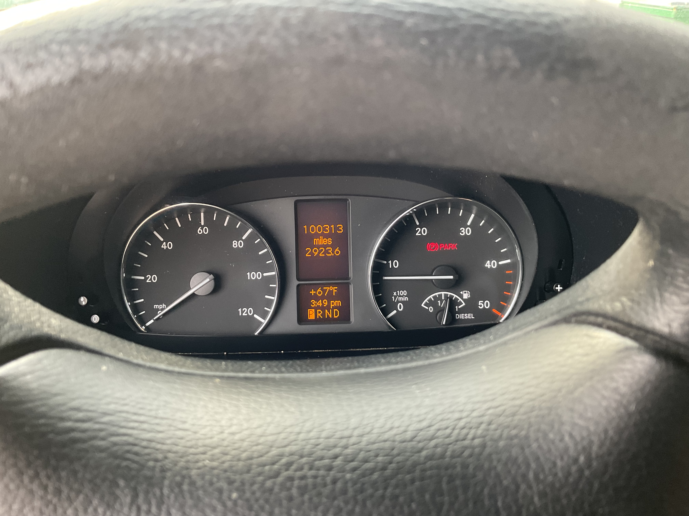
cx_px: 344
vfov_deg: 48.2
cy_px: 258
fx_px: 577
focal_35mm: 29
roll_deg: -0.8
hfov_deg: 61.7
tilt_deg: -34.3
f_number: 1.8
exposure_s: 1/60
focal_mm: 3
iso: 80
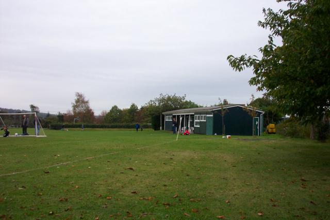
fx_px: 321
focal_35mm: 35
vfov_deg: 37.8
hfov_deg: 54.5
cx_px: 165
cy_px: 110
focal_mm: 7.5
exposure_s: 1/700
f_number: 2.8
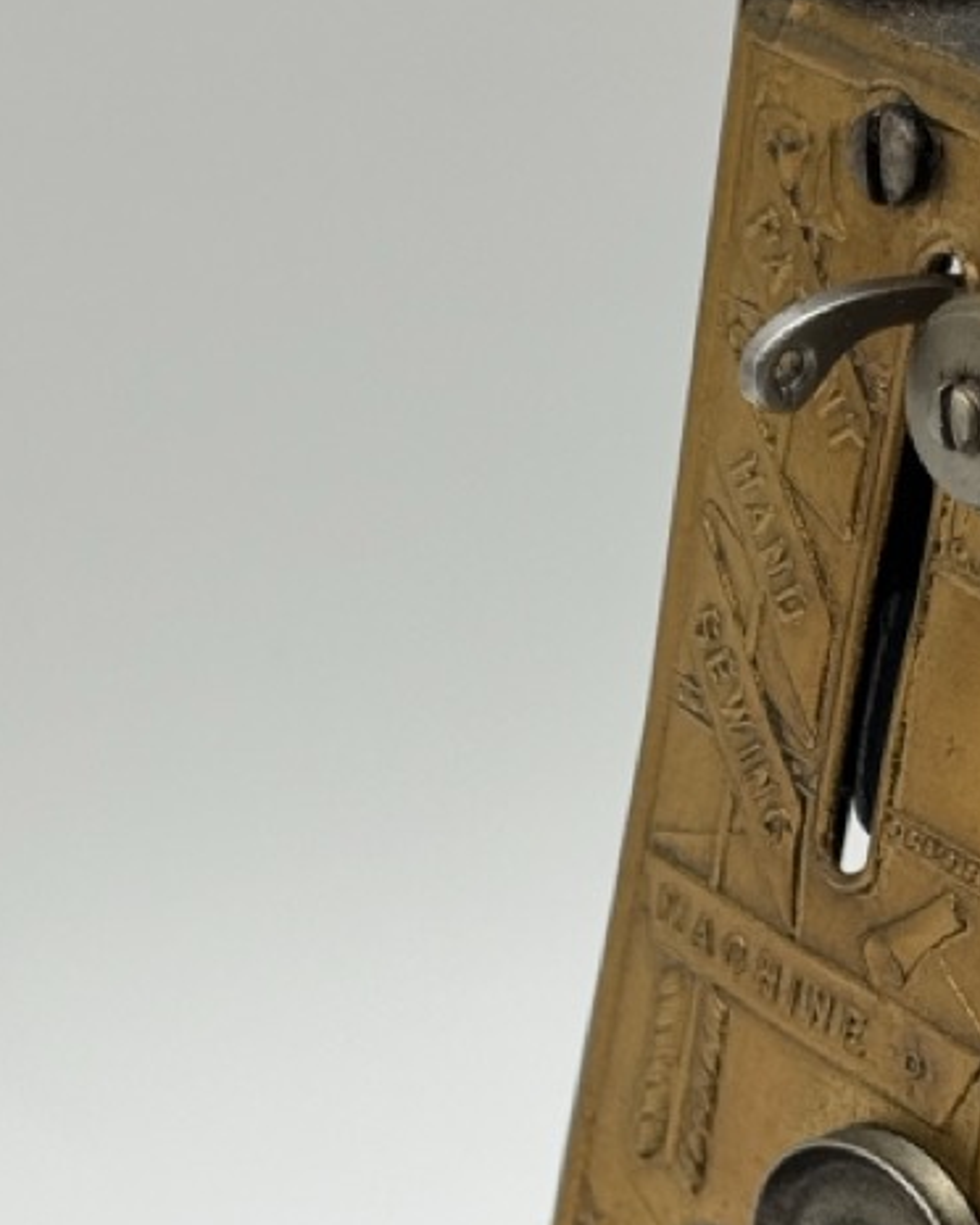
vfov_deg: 14.9
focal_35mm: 129
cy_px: 537
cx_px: 656
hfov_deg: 11.9
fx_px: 4677
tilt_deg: -21.8
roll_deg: -8.2
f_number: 1.78
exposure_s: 1/399
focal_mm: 6.76
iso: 64
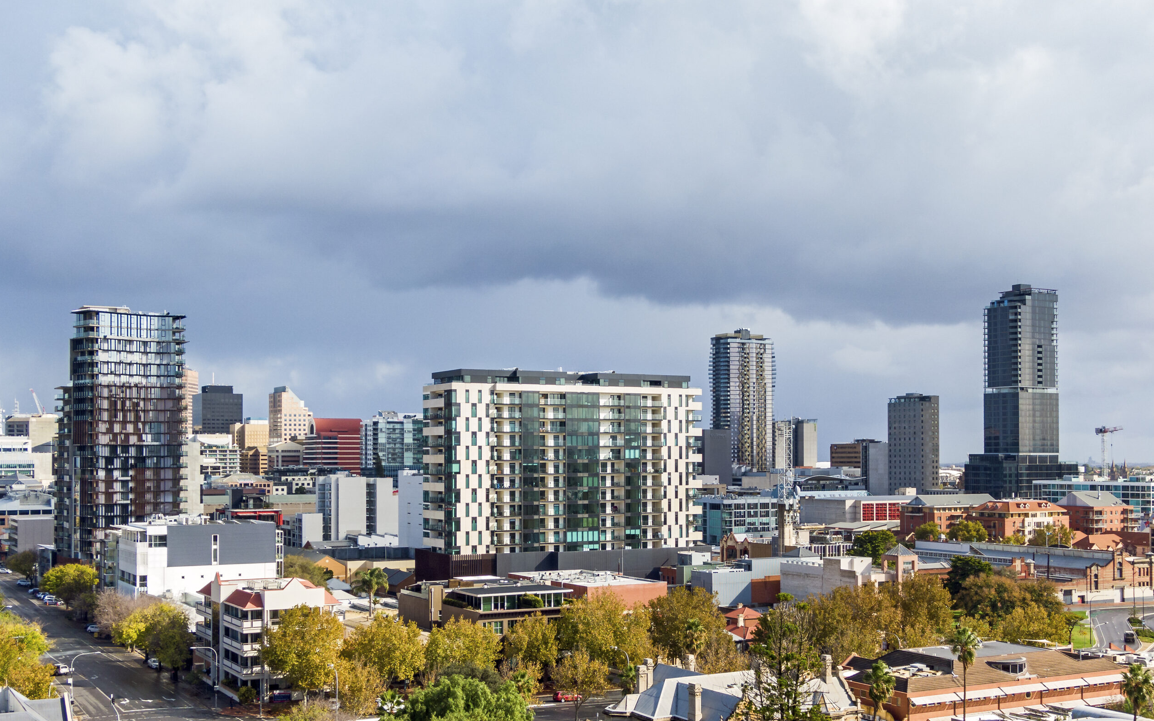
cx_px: 575
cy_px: 434
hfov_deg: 45.3
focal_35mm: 44
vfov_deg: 29.1
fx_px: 1384
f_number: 3.5
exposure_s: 1/500
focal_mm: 7.07
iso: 100
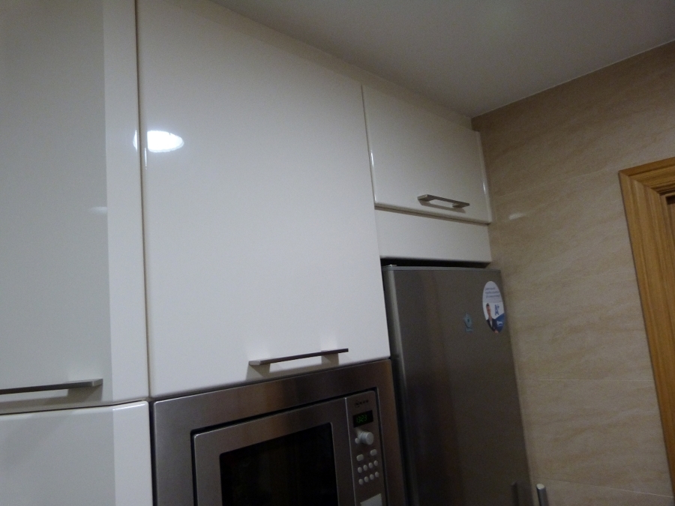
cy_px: 253
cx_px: 338
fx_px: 487
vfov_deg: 54.9
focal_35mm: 25
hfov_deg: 69.4
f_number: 2.8
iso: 250
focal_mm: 4.5
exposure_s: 1/60
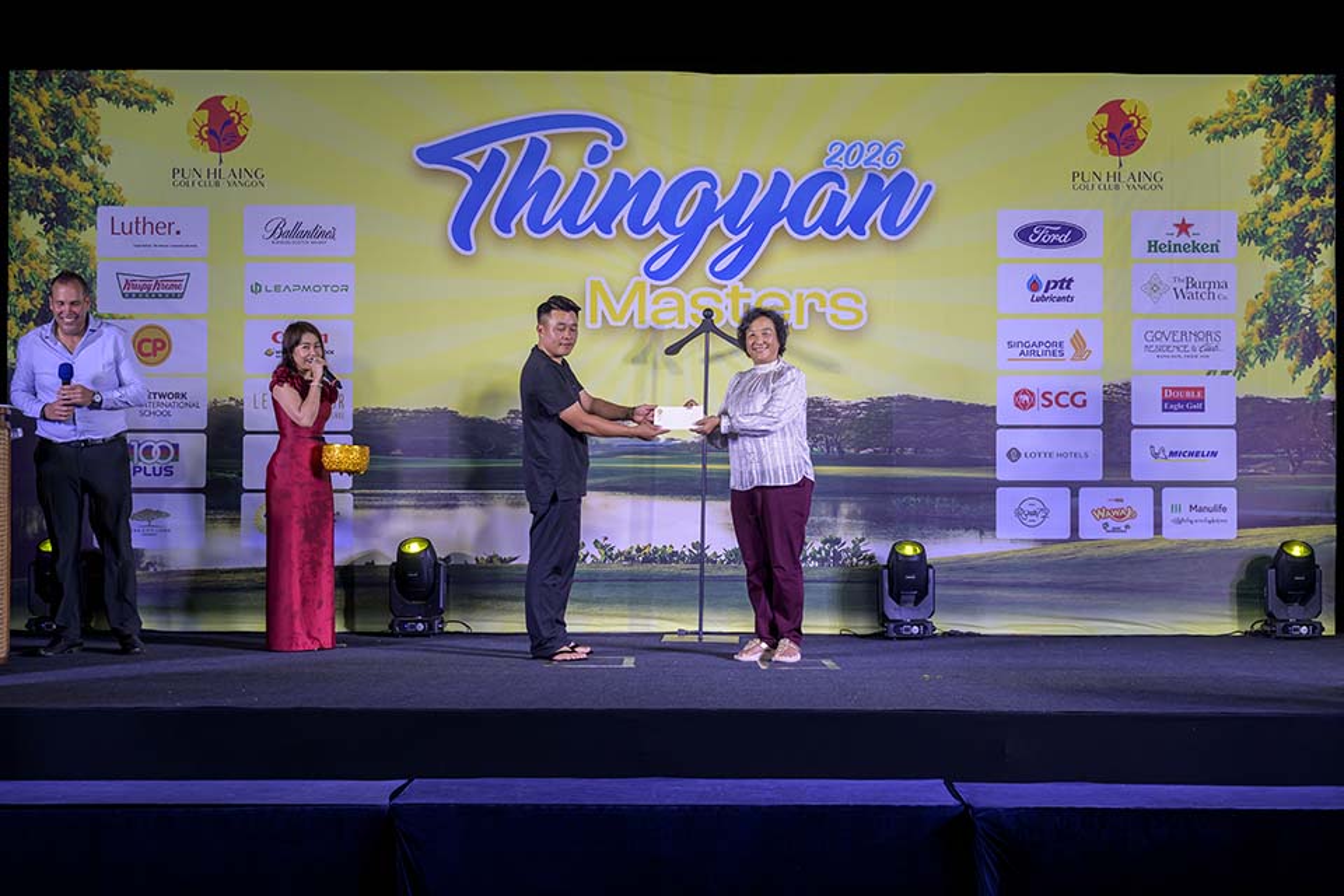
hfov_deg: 42.7
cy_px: 448
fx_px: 1717
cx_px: 672
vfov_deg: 29.2
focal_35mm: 46
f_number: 5.6
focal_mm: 46
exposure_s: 1/200
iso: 1100
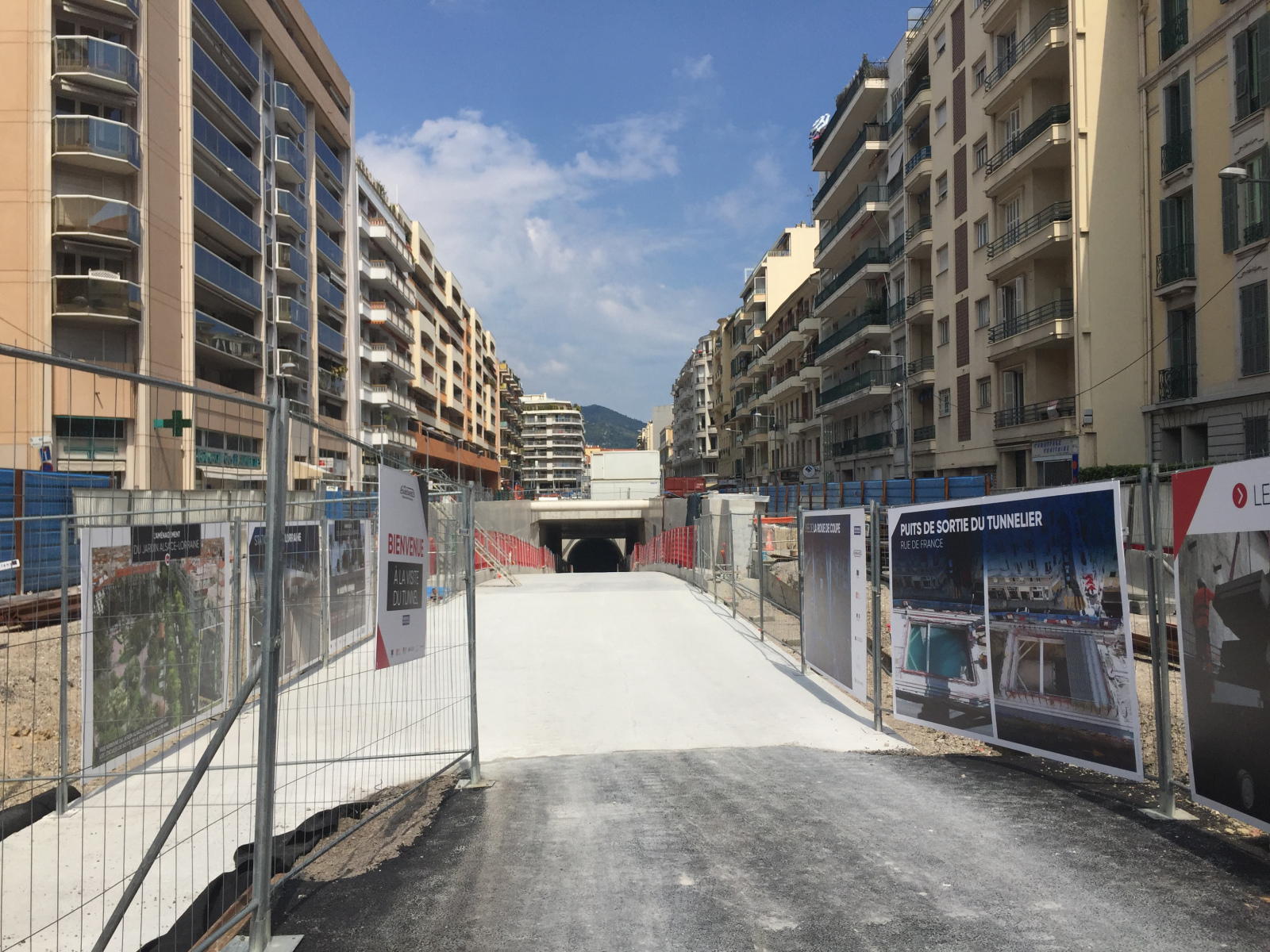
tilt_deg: +2.1
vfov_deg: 48.2
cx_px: 635
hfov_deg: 61.7
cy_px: 476
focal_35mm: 29
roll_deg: +0.1
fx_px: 1064
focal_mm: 4.15
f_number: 2.2
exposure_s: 1/4405
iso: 32
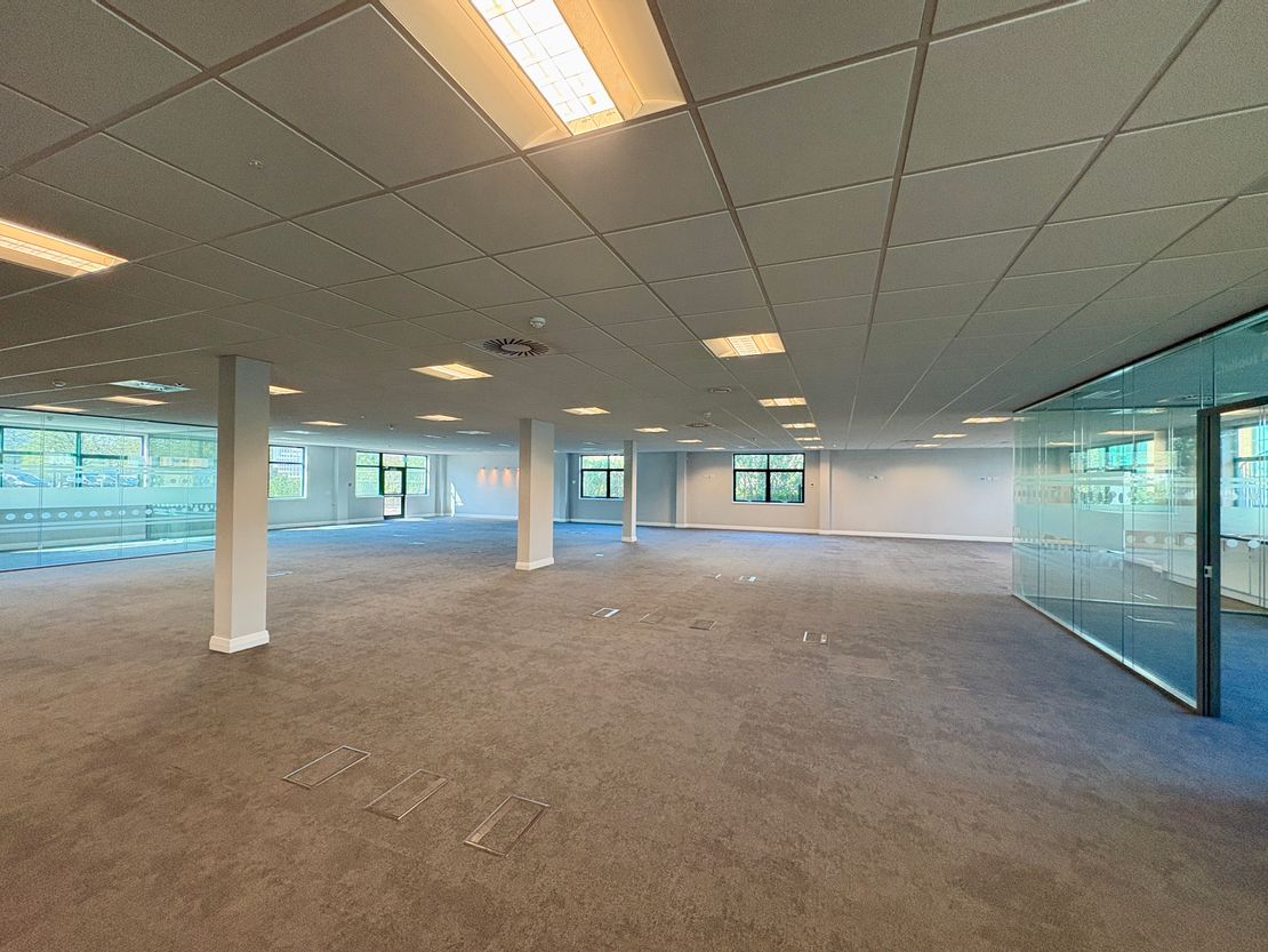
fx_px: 513
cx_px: 634
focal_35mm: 14
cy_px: 476
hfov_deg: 102.1
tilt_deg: +1.1
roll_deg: -0.6
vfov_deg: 85.7
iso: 200
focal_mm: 2.22
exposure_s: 1/100
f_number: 2.2
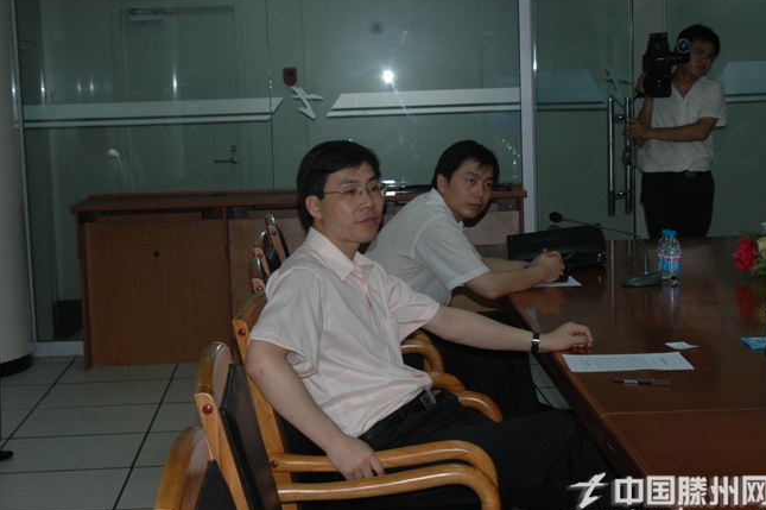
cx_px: 369
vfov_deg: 19.4
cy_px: 271
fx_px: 1488
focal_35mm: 70
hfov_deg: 28.9
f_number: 4.2
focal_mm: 40
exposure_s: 1/60
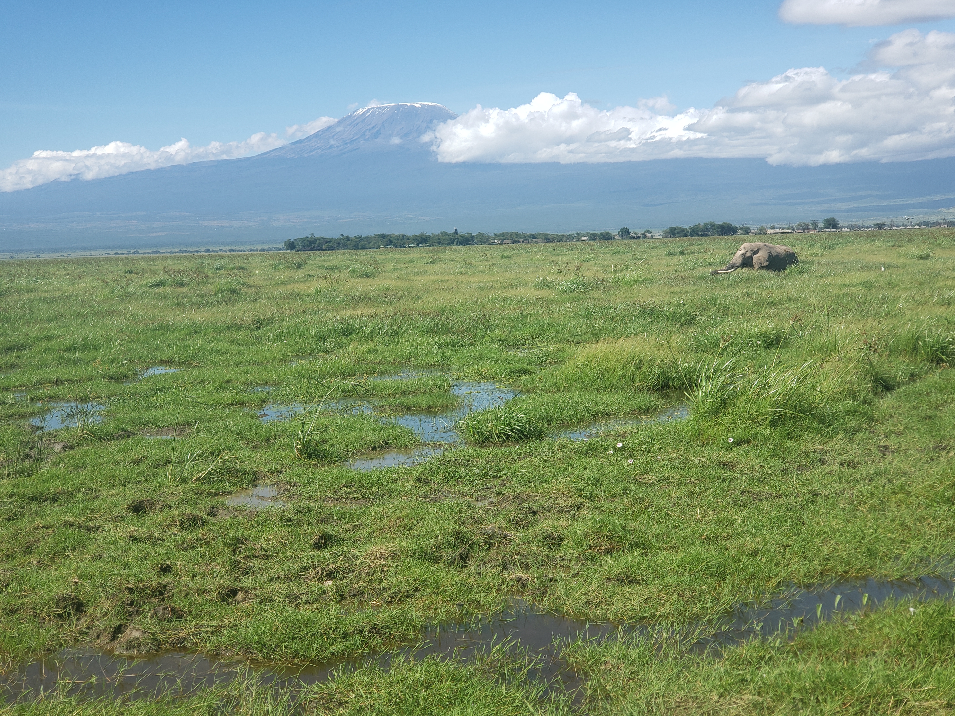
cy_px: 358
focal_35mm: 52
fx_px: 1435
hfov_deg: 36.8
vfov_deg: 28.0
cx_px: 478
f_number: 2.4
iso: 32
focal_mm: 6
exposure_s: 1/542
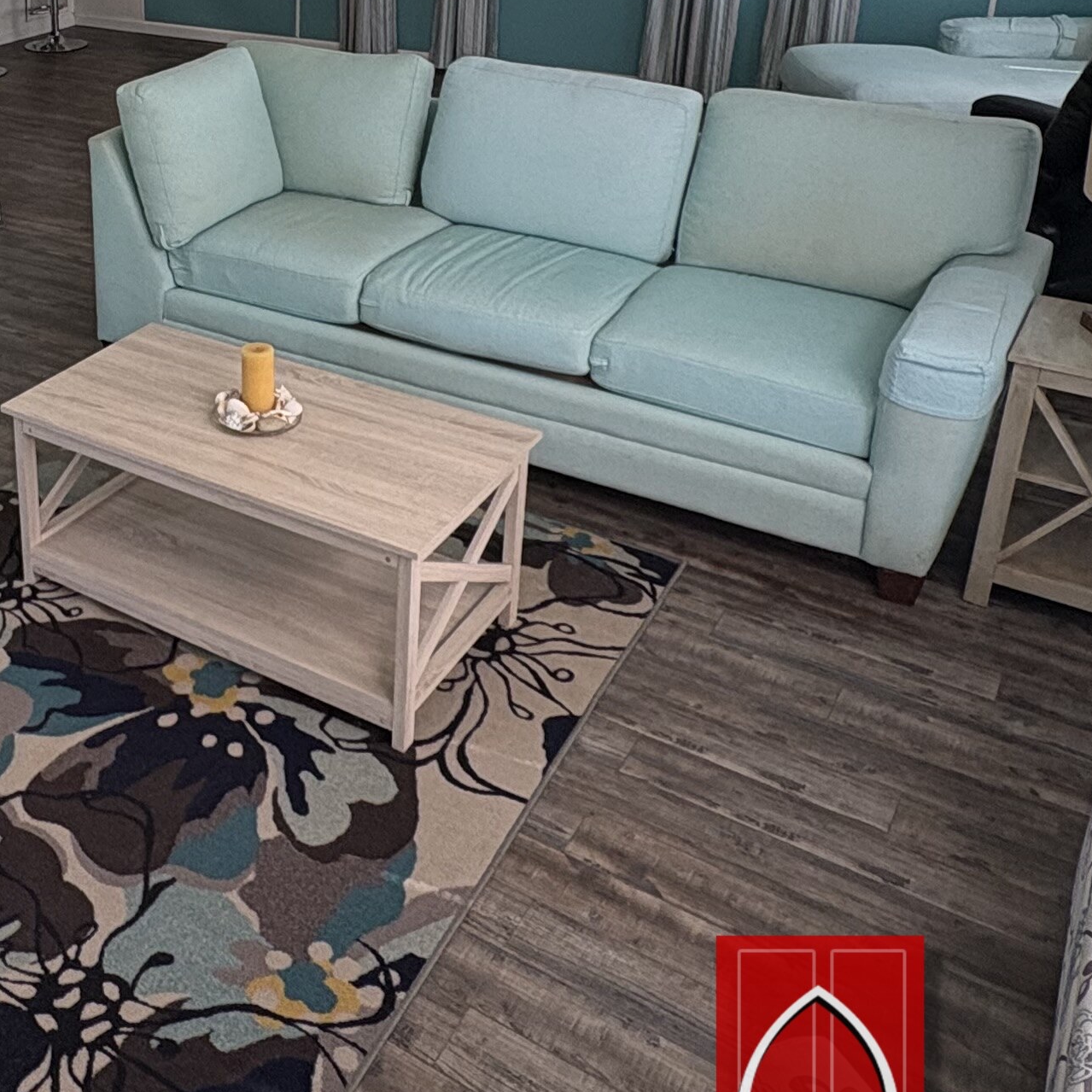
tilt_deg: -18.3
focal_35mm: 39
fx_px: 1392
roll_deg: +2.6
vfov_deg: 41.3
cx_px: 108
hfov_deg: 39.7
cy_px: 241
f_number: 2.2
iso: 200
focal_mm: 2.22
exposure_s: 1/120
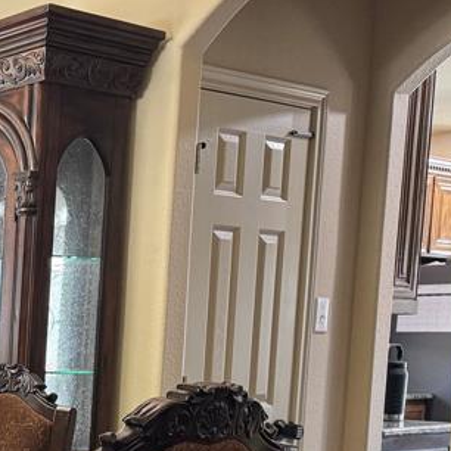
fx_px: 1047
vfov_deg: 23.2
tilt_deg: -7.6
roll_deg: -0.6
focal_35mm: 71
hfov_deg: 19.9
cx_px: -286
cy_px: 469
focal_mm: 6.76
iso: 250
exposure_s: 1/60
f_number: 1.78
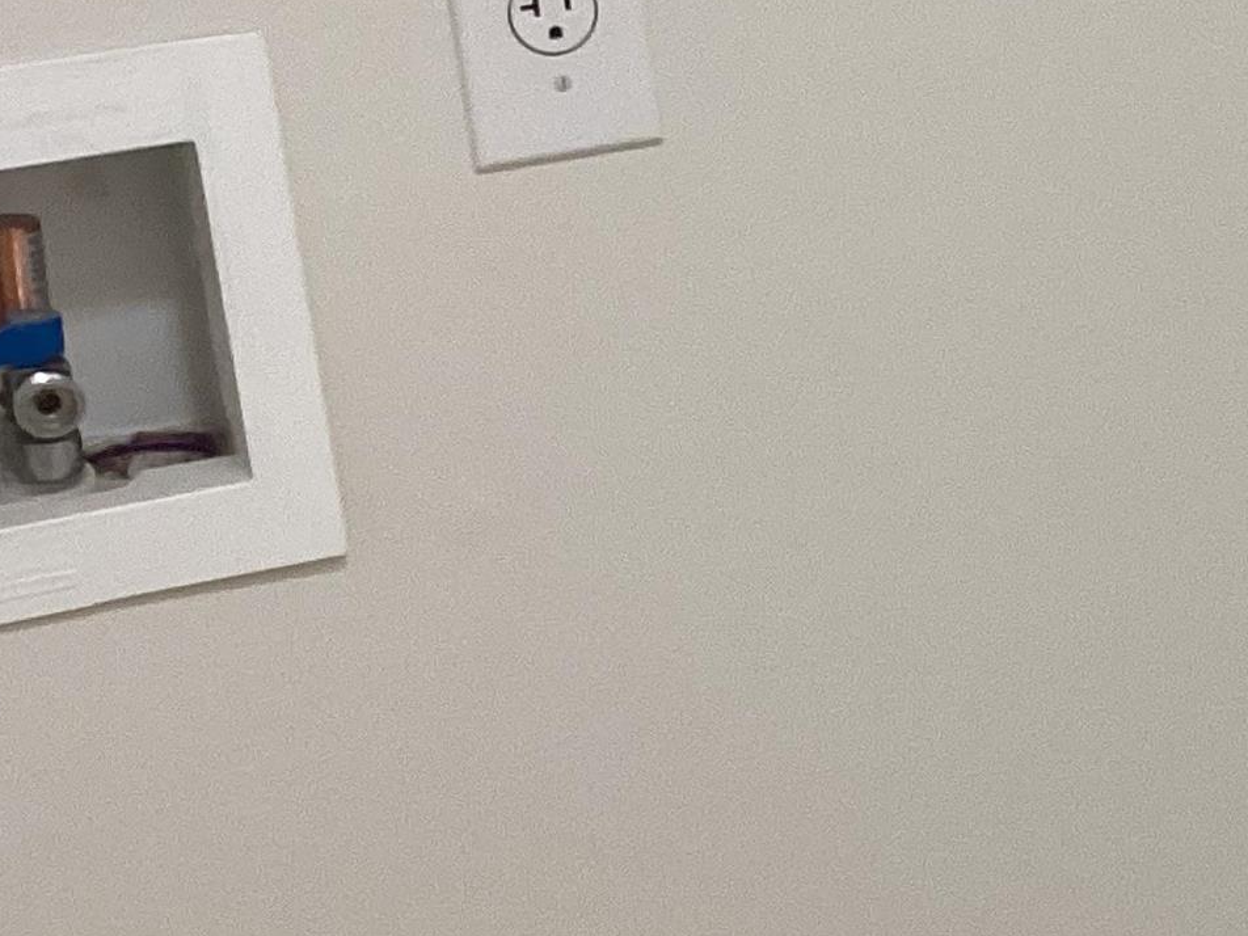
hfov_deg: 18.7
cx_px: 1447
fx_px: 3605
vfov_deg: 14.8
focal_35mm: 100
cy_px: 425
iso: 160
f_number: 2.4
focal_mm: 3.3
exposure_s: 1/60
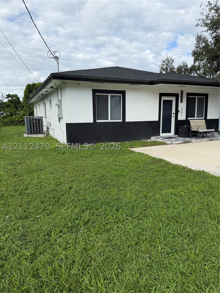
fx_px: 203
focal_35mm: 24
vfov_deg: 71.6
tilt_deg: -8.6
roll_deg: +0.3
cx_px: 110
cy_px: 146
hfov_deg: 56.8
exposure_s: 1/3953
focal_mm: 6.76
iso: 80
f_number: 1.78
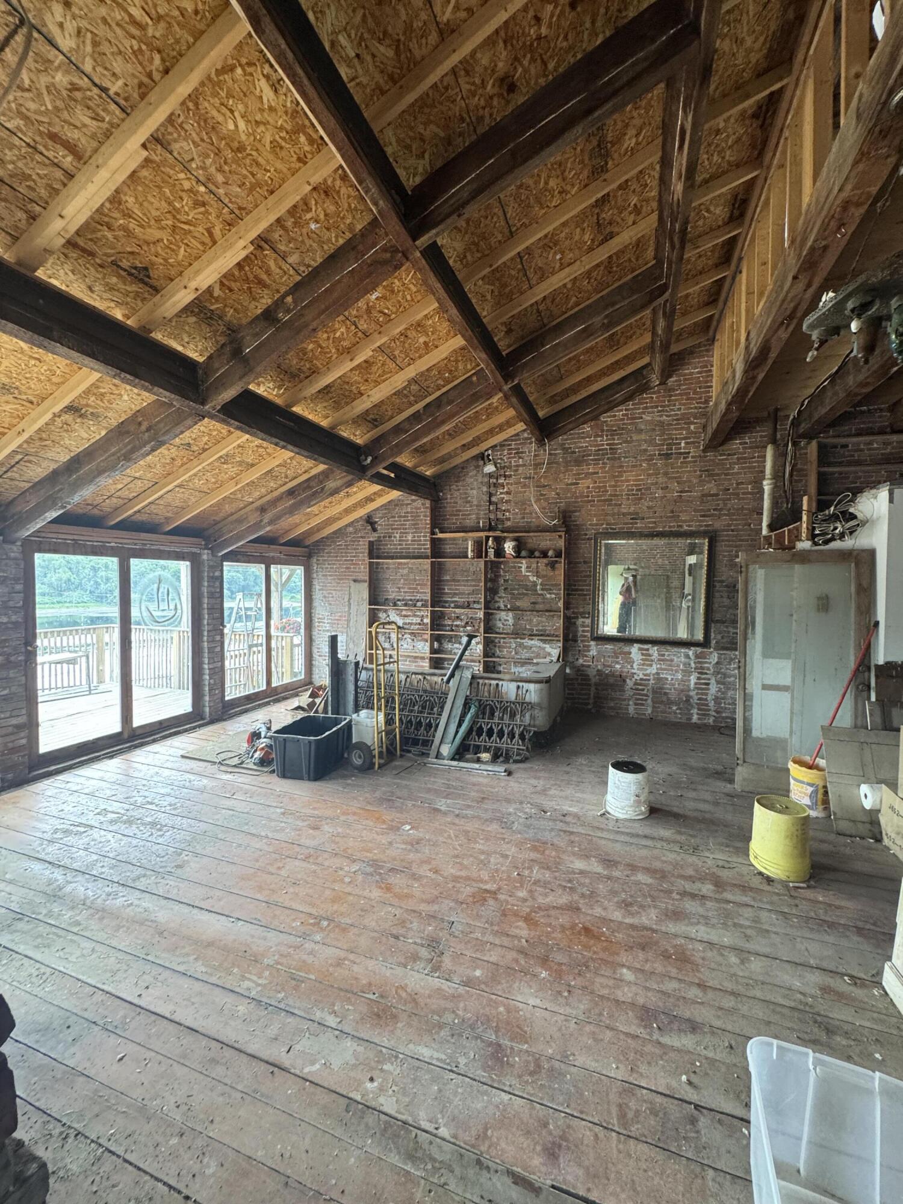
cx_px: 452
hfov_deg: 85.7
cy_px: 602
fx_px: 487
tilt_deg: -0.6
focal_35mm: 14
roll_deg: -0.2
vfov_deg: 102.1
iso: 320
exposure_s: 1/99
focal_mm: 2.22
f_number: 2.2
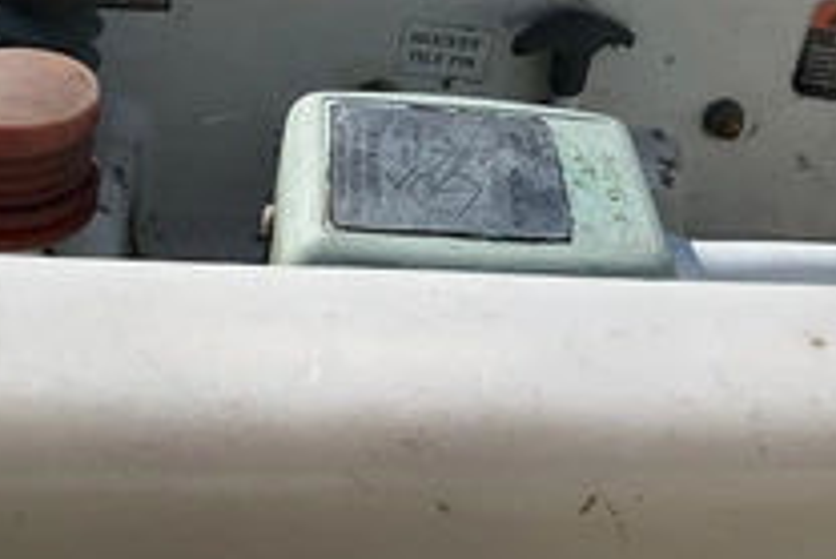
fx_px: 1348
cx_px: 579
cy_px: 20
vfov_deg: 22.6
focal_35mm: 58
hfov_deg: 34.0
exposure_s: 1/2959
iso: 25
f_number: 1.8
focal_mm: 3
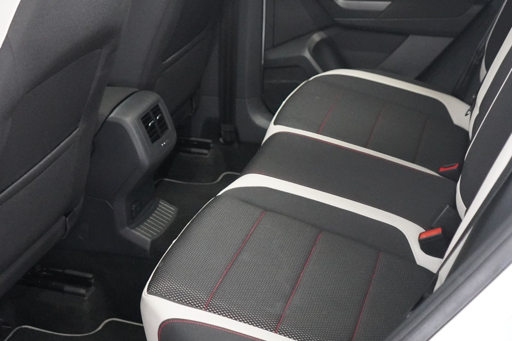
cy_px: 126
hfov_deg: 35.0
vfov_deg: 23.7
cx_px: 294
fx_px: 811
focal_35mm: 57
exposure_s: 1/40
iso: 6400
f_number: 3.5
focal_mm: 28
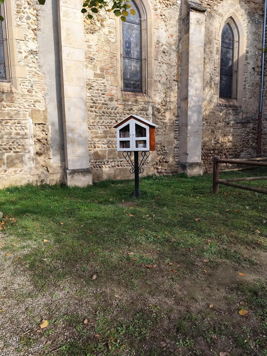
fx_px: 237
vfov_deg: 73.9
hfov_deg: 58.9
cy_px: 178
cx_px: 134
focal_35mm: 23
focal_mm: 6.19
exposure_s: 1/245
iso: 50
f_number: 1.65
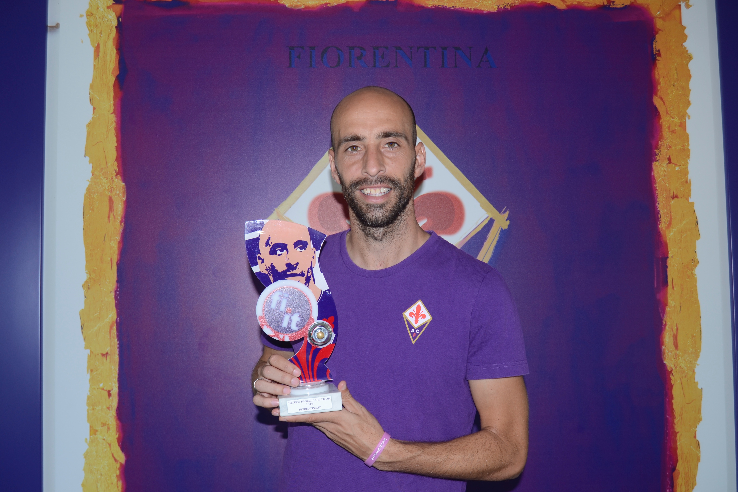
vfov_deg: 36.9
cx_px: 369
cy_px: 246
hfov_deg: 53.1
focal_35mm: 36
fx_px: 738
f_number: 5.6
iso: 100
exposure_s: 1/60
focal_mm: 24
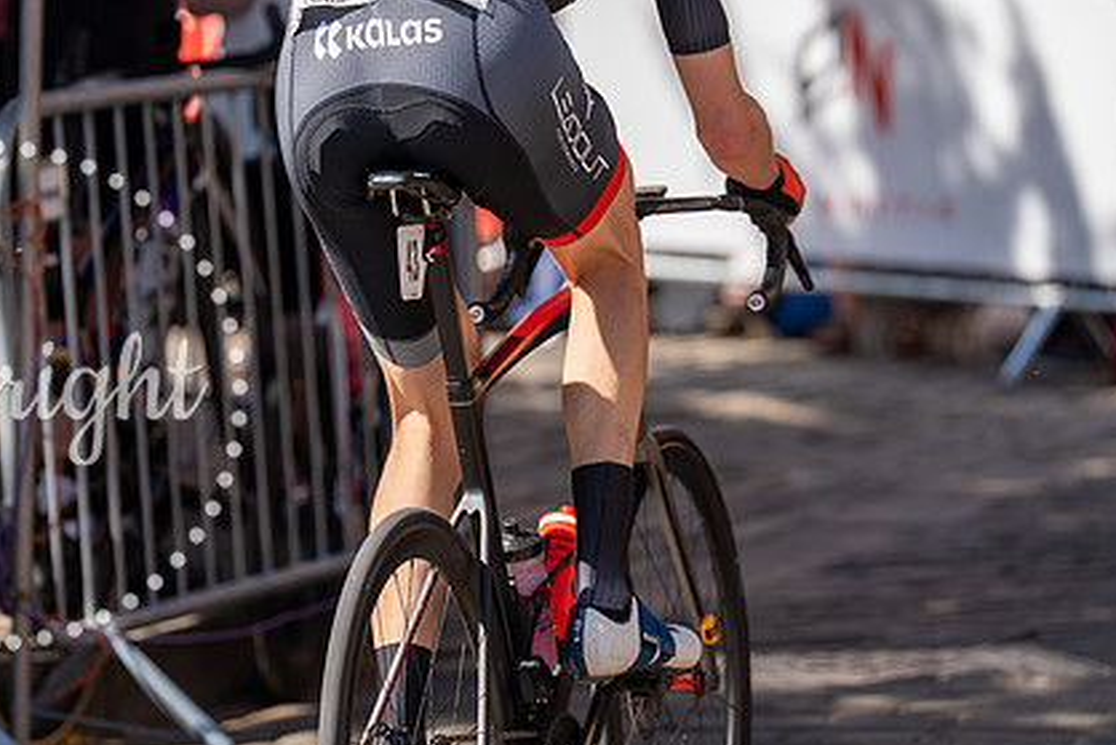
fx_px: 8217
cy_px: 255
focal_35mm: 265
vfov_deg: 5.2
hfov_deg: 7.8
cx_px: 411
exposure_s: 1/1000
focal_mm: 191
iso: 160
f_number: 3.5
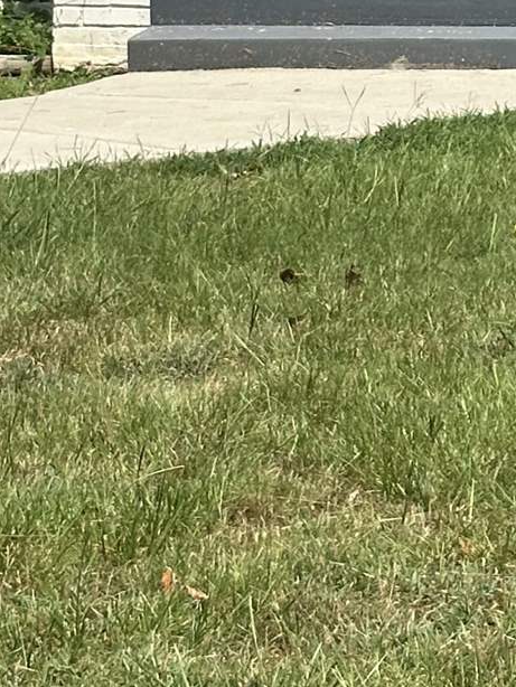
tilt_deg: -1.9
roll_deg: -1.2
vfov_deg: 10.8
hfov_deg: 8.2
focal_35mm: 180
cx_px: 552
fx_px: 3575
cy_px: -152
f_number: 1.78
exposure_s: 1/4566
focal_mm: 6.86
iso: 64
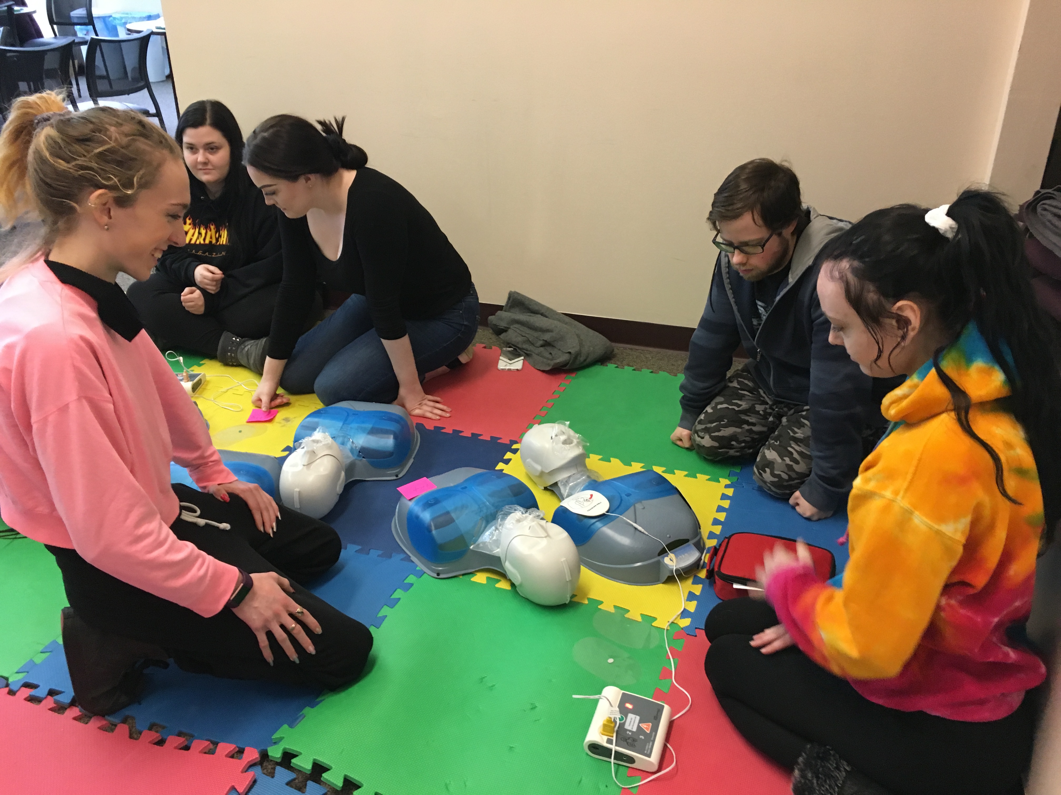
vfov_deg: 48.2
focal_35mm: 29
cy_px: 398
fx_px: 889
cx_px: 530
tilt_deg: -26.7
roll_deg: +1.0
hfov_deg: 61.7
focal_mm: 4.15
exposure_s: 1/30
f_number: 2.2
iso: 125
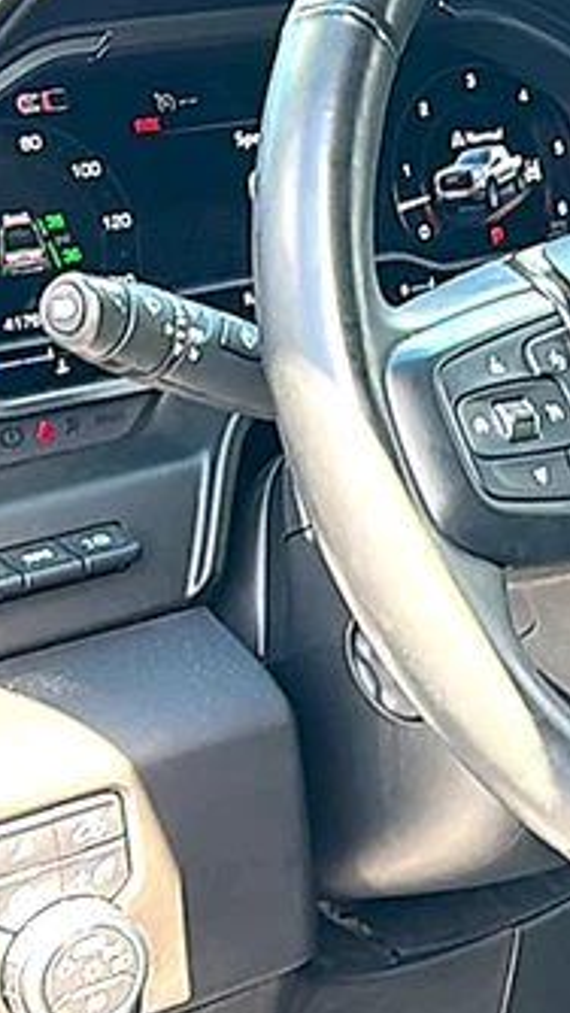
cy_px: 523
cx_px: 1025
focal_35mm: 89
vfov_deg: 23.9
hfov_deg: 12.4
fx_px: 2390
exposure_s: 1/149
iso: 125
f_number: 1.78
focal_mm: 6.86
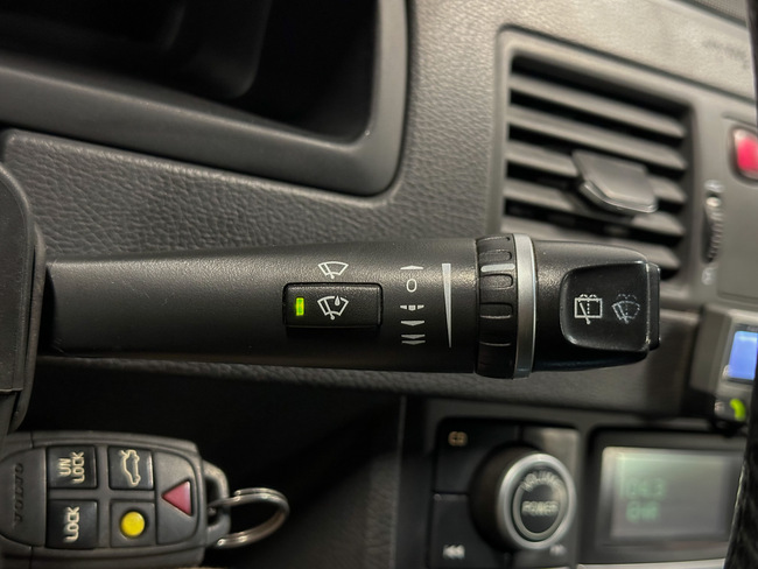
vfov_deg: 30.3
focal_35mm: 48
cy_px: 284
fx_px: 1051
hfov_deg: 39.6
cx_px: 379
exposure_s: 1/25
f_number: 1.78
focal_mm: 6.86
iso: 500
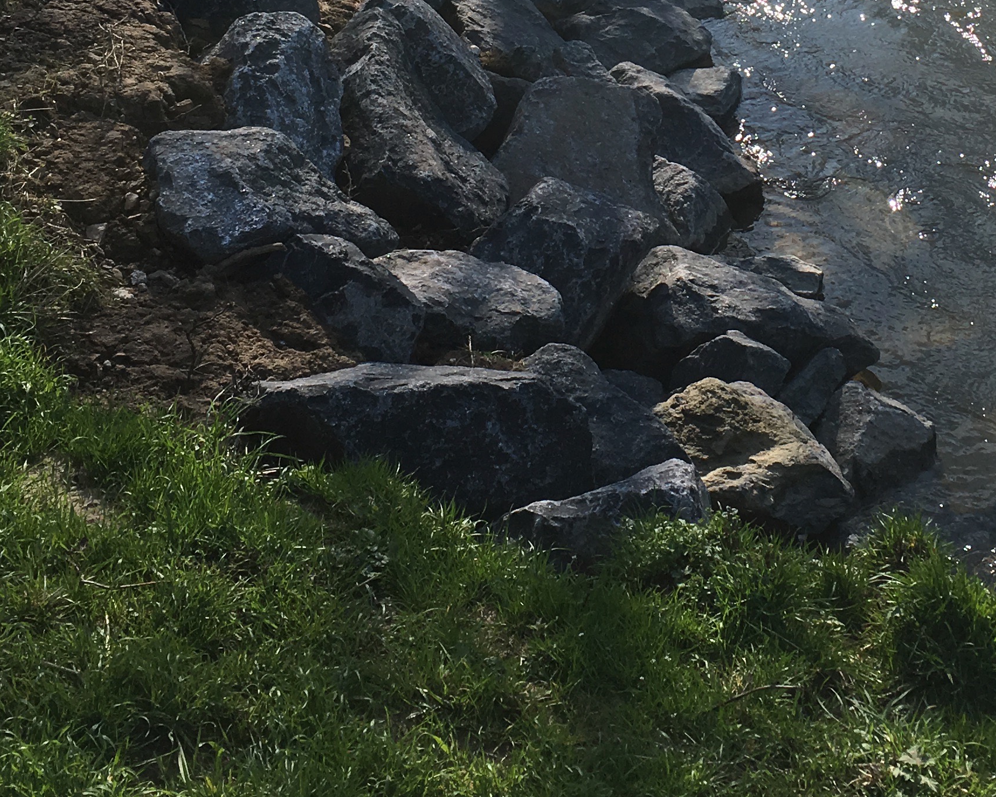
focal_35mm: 67
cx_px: 722
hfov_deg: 28.0
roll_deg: +2.0
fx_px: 1975
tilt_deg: -25.4
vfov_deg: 21.7
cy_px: -56
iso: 25
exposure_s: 1/950
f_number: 2.2
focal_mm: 4.15
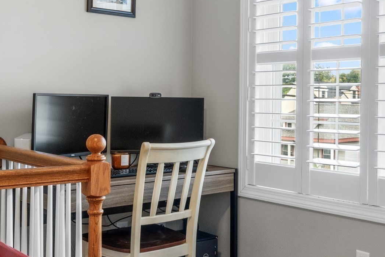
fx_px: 567
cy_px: 106
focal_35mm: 53
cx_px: 247
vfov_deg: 25.5
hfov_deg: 37.2
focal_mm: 18
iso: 200
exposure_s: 6
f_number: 8
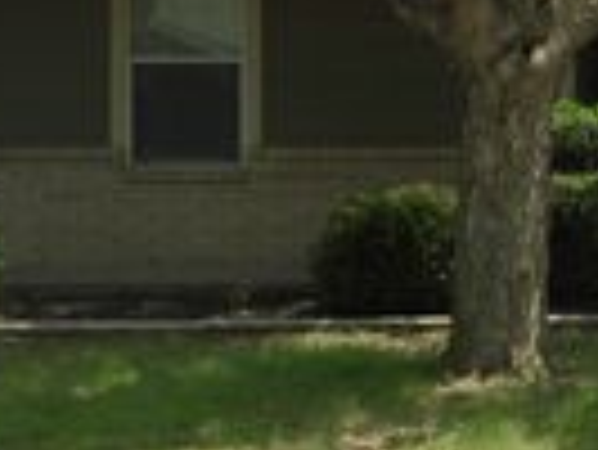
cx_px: 769
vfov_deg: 9.9
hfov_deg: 12.7
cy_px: 151
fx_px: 2594
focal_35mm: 150
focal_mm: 7.2
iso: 100
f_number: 3.8
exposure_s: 1/800
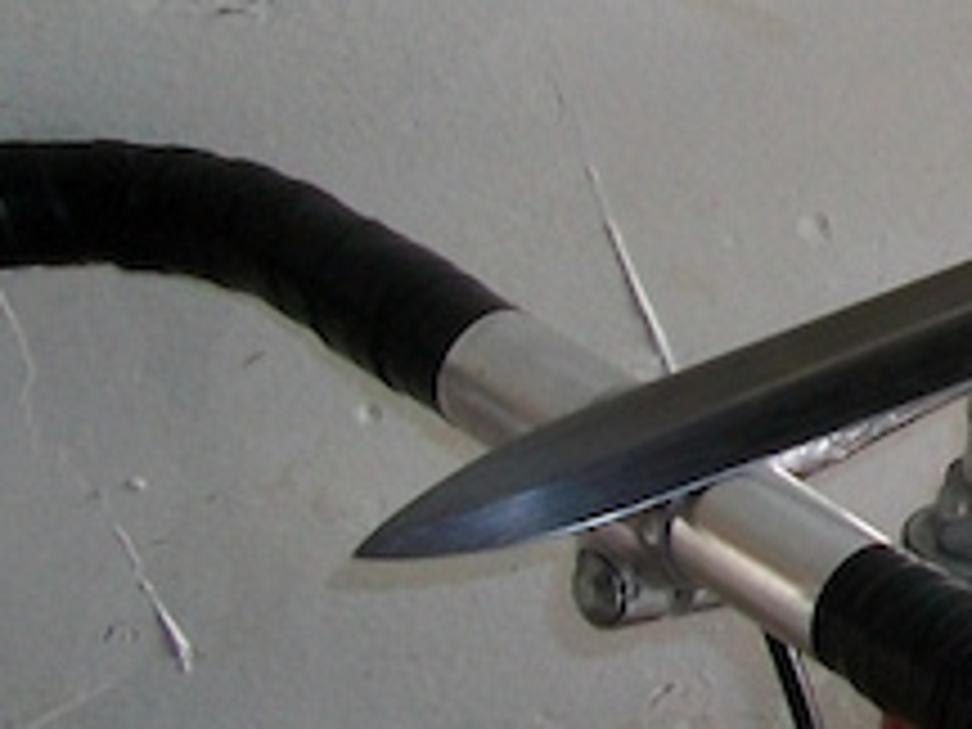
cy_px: 126
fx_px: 4268
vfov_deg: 9.7
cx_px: 2120
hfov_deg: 11.4
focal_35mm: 152
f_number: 2.9
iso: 80
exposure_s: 1/30
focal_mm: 5.7
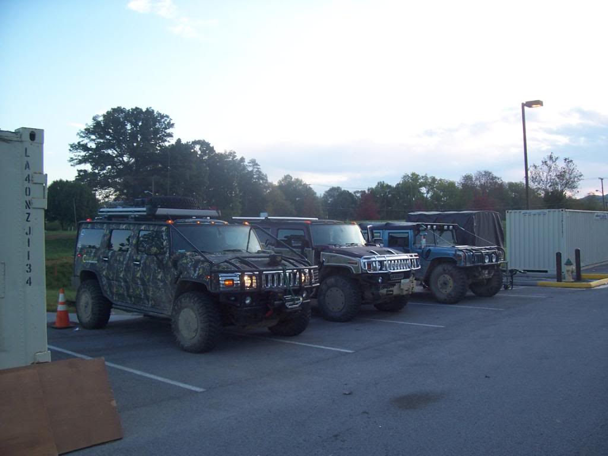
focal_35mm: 34
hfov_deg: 54.0
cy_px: 228
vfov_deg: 41.8
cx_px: 304
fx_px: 597
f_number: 2.7
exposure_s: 1/180
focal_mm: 5.6
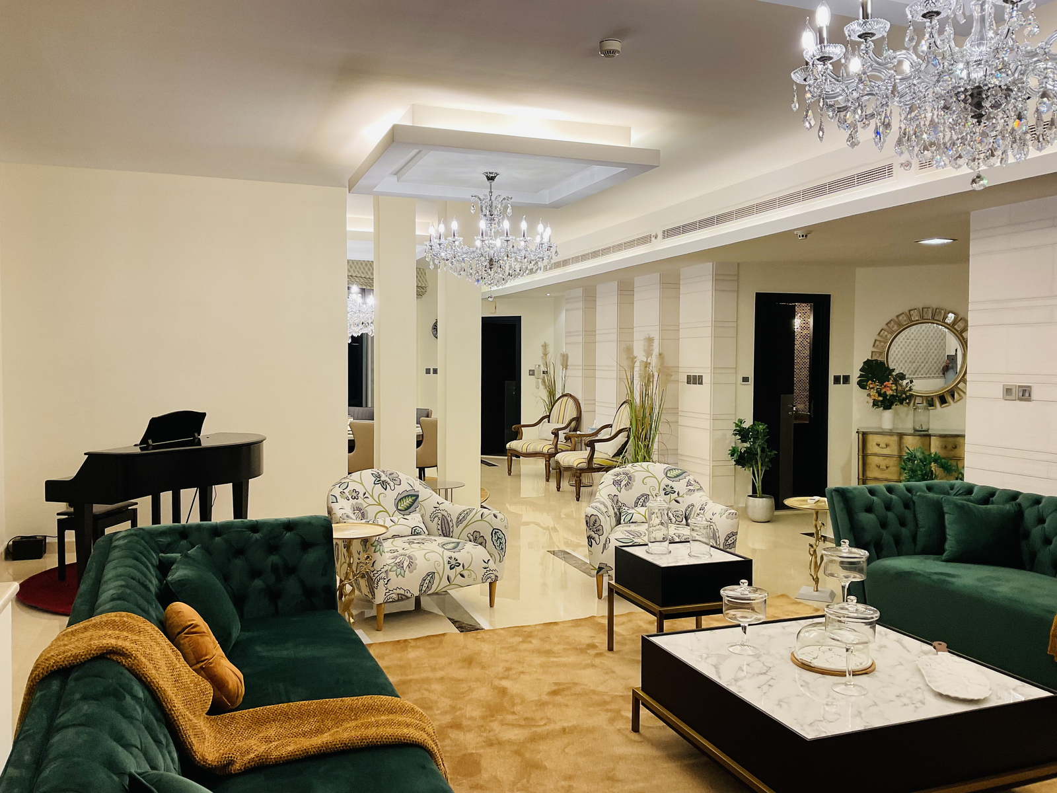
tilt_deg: -2.5
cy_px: 396
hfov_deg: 61.7
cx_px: 528
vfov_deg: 48.2
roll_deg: -1.5
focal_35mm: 29
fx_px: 886
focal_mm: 3
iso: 40
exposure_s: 1/50
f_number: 1.8
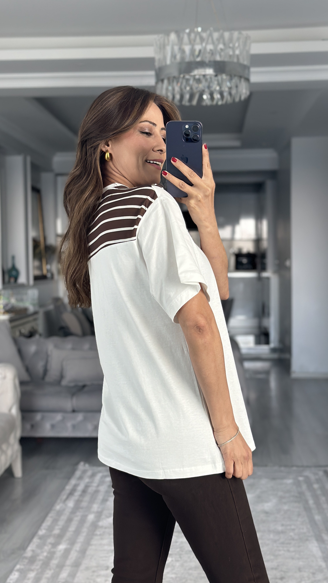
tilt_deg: -18.8
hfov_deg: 22.6
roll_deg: +1.8
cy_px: 295
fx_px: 819
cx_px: 170
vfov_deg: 39.2
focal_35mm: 53
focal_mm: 6.86
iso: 125
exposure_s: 1/103
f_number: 1.78
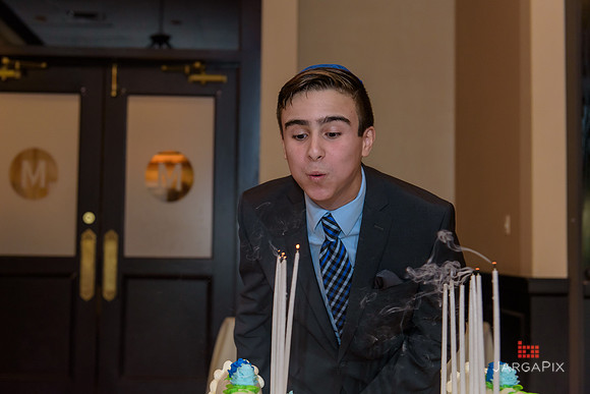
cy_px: 197
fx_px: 820
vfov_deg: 27.0
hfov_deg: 39.6
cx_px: 295
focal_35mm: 50
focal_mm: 50
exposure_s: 1/125
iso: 1250
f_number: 3.2
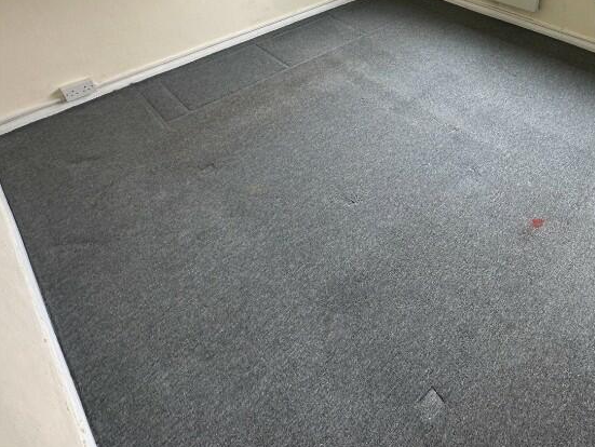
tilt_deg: -28.0
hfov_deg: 61.3
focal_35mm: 26
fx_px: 447
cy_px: 46
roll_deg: +0.0
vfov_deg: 47.8
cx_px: 482
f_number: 2.2
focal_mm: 2.22
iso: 64
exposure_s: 1/99
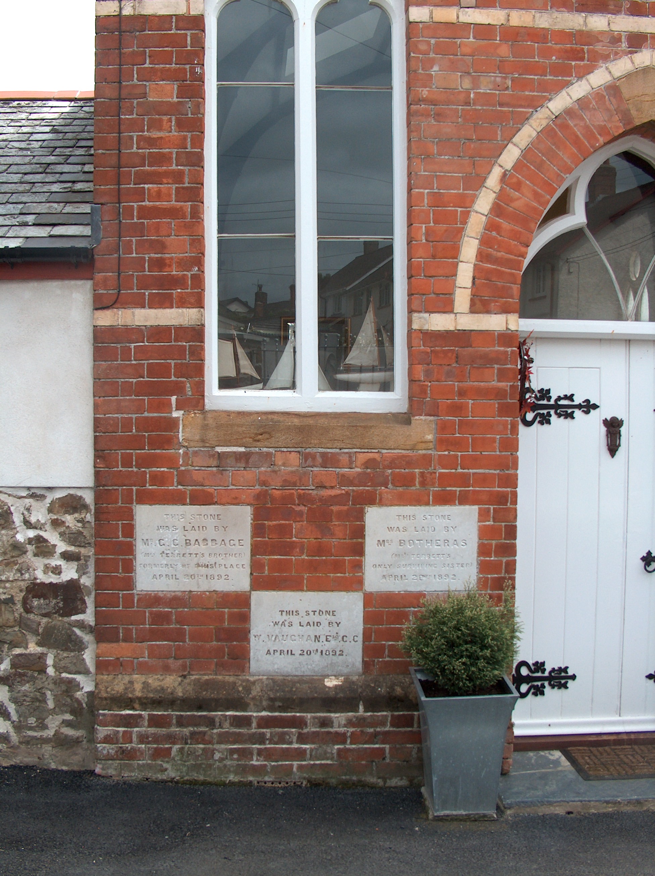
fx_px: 935
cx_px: 328
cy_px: 438
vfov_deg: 50.2
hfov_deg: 38.6
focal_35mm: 37
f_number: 6.7
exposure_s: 1/192
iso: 100
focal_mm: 7.6
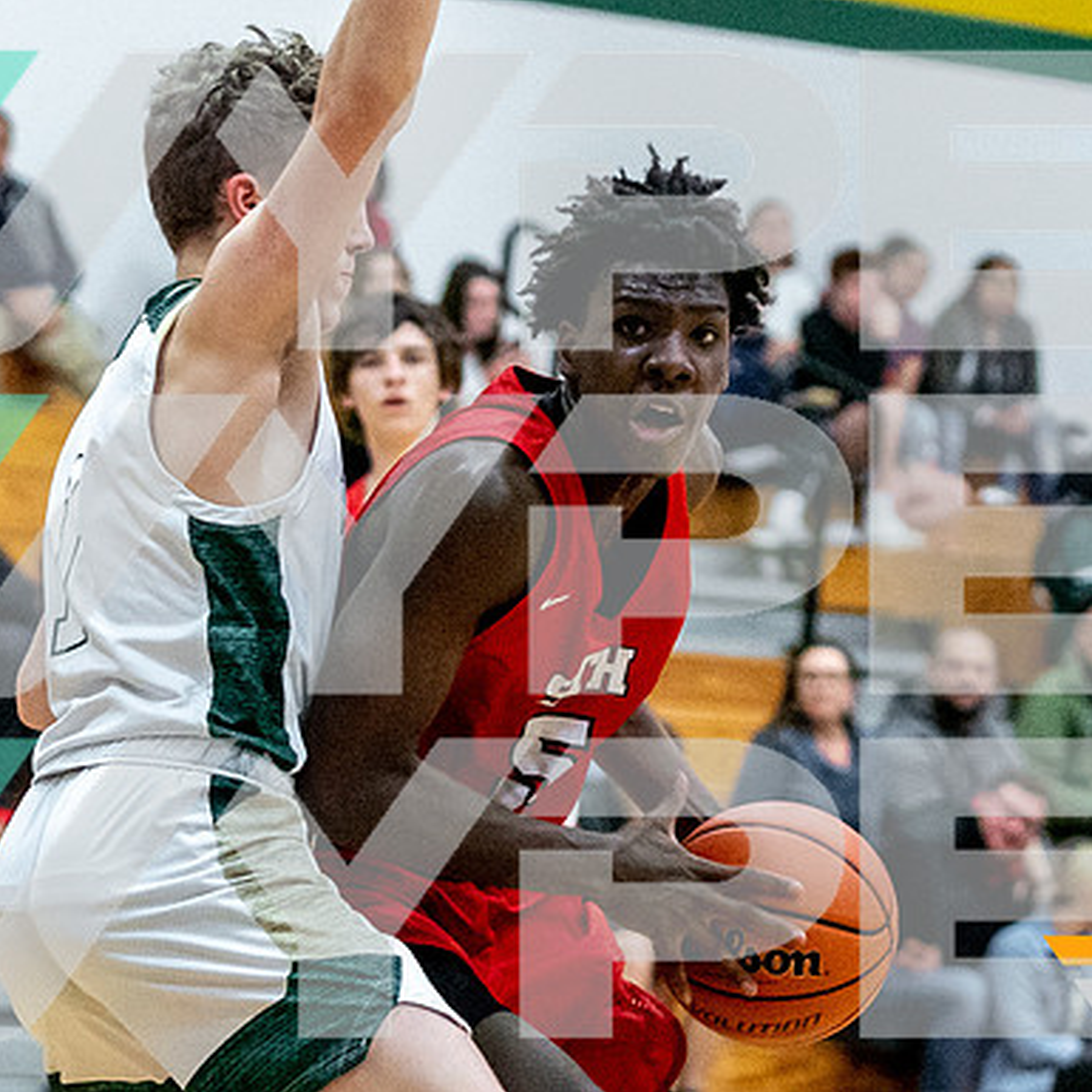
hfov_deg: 7.5
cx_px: 607
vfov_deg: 7.5
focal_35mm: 234
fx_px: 8352
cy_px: 783
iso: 1250
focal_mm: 70
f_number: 2.8
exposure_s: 1/800
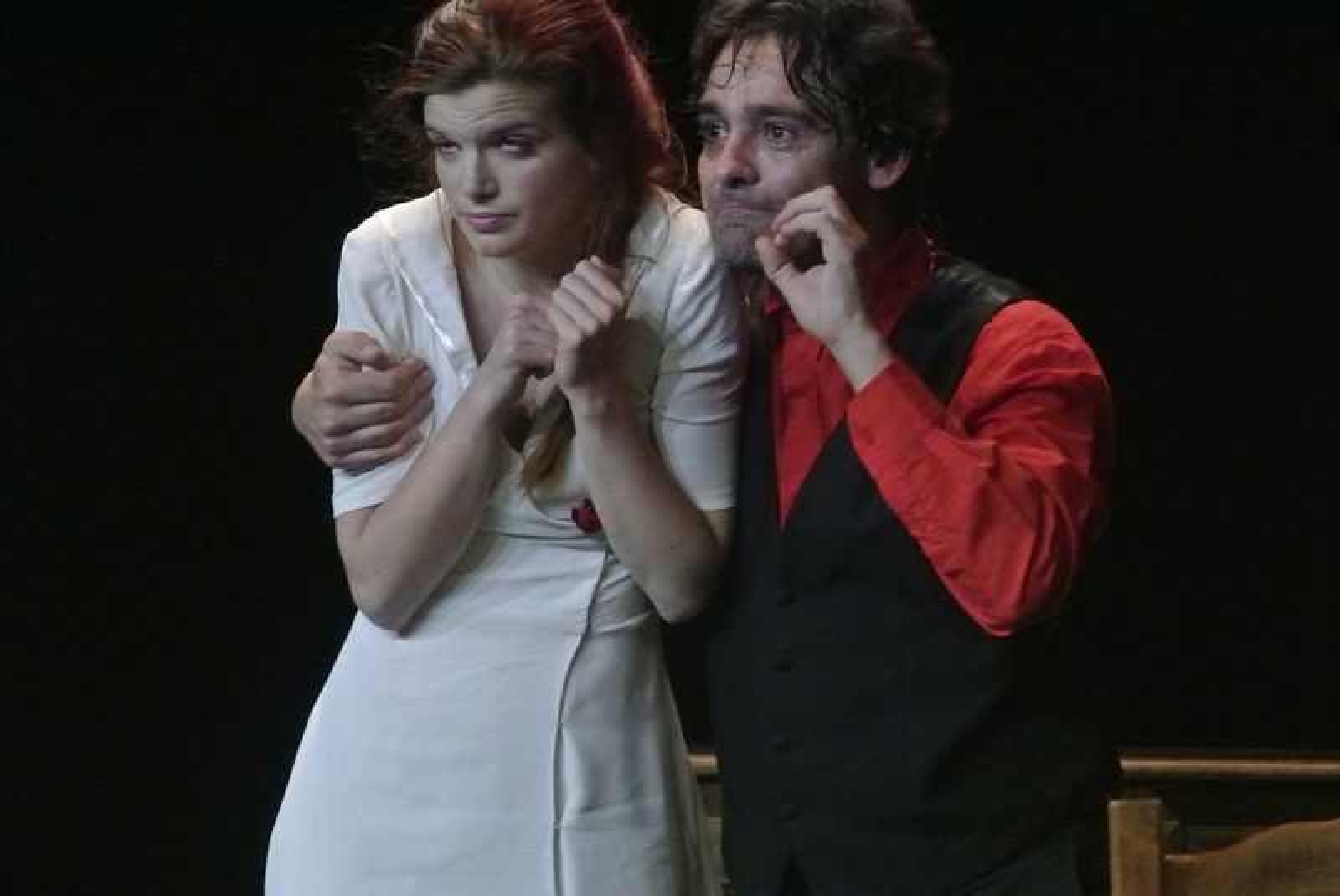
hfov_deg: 6.9
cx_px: 670
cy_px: 448
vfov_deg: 4.6
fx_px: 11065
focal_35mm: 297
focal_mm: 110
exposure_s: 1/125
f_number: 5.6
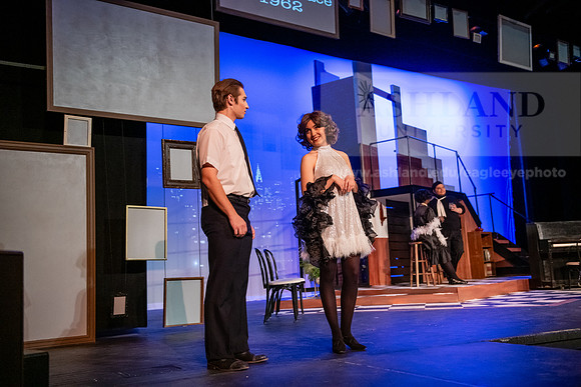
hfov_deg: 50.7
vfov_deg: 35.1
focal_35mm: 38
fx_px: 613
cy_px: 194
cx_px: 290
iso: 3200
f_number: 3.2
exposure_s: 1/200
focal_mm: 38
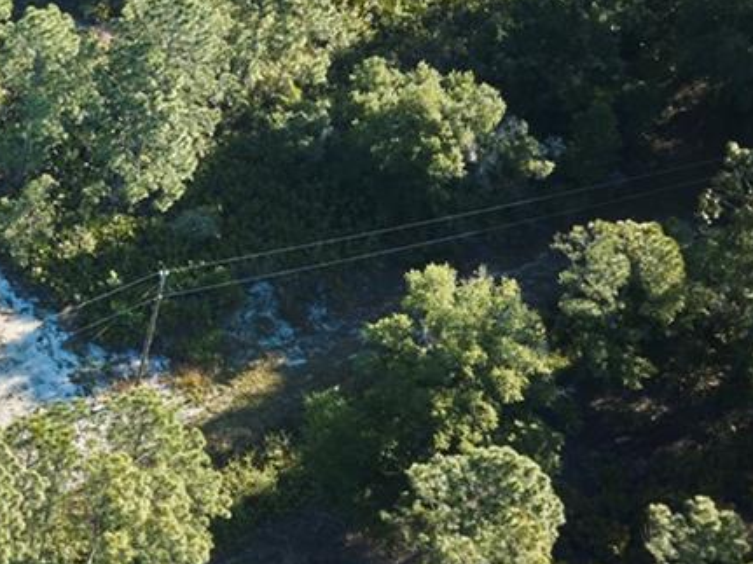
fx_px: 1935
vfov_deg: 16.4
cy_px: 88
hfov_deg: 19.4
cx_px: -356
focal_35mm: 89
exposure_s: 1/2
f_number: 8
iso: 100
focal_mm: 12.29
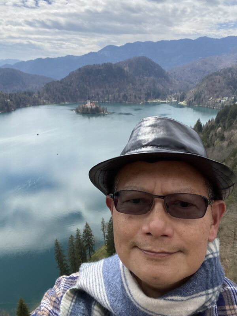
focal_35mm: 30
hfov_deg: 46.8
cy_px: 158
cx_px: 118
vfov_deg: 60.0
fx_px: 274
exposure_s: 1/1795
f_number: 2.2
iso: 25
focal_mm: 2.71
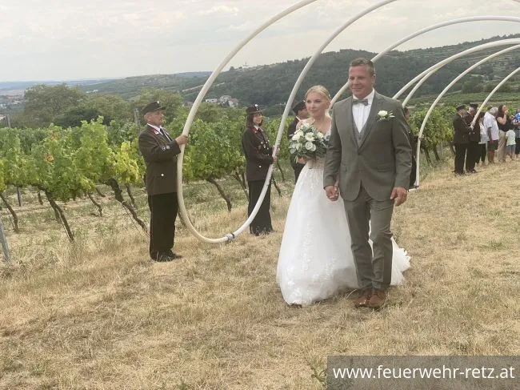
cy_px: 195
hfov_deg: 36.8
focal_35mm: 52
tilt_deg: -8.5
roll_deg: +3.4
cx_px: 260
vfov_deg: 28.0
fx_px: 781
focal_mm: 6
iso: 20
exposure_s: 1/959
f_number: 2
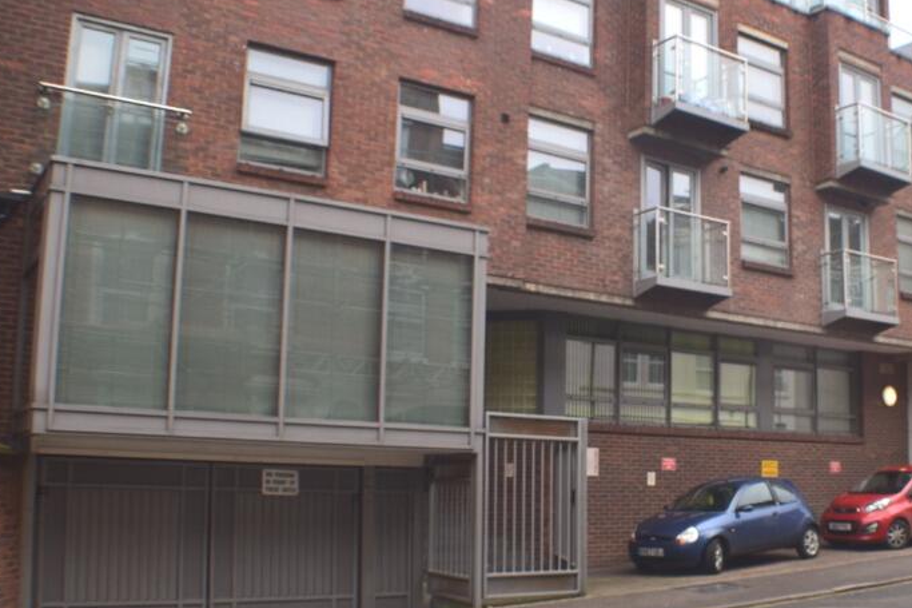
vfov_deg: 26.0
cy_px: 371
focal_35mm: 52
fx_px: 1311
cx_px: 642
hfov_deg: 37.7
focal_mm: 23
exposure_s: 1/60
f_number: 8
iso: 400
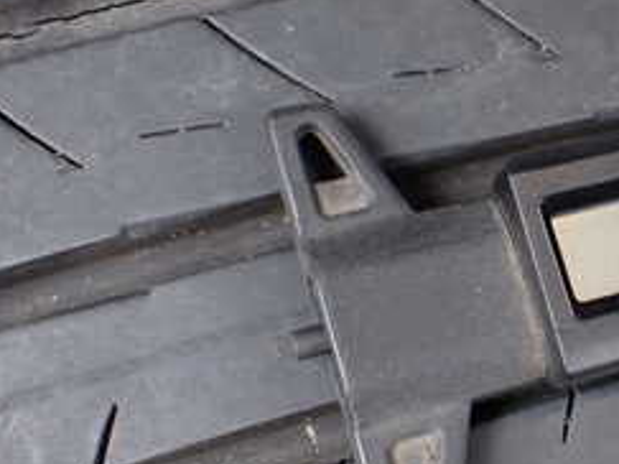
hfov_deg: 24.4
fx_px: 1323
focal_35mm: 74
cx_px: 695
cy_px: 237
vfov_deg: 19.9
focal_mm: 5.4
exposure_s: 1/125
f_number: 2.3
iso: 250
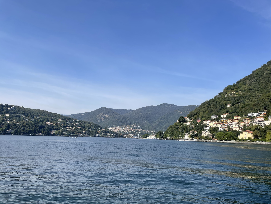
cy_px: 102
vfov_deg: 53.1
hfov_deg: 67.3
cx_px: 136
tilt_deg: +10.7
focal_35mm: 26
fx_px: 204
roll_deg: -2.2
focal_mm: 4.2
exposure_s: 1/3861
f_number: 1.6
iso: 32
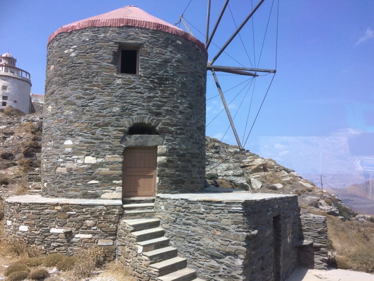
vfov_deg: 48.2
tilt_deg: +9.9
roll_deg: +2.7
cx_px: 187
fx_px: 313
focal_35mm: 29
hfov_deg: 61.7
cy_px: 140
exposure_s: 1/370
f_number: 2.2
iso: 32
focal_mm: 4.15
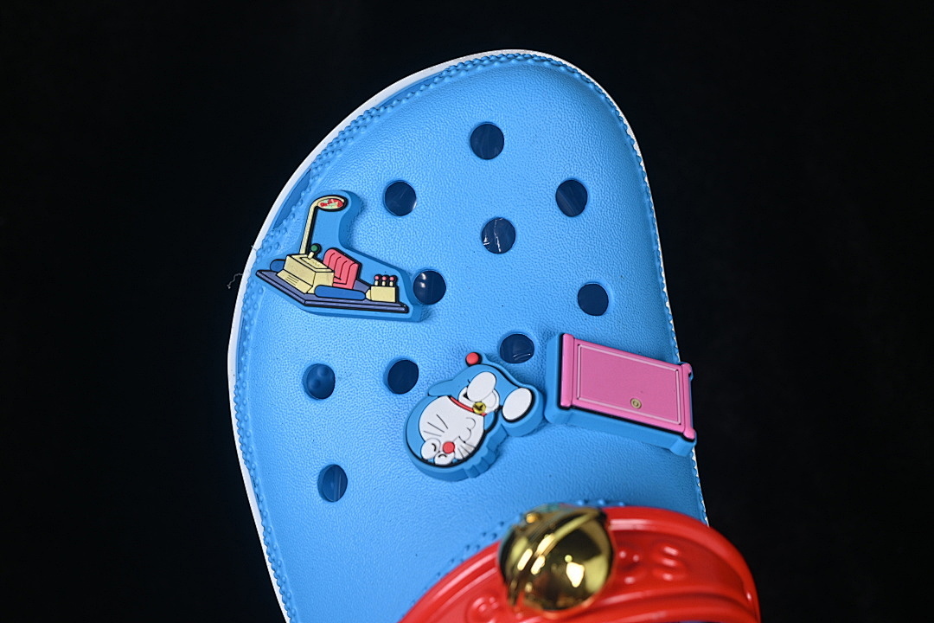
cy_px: 312
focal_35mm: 75
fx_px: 1946
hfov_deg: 27.0
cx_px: 467
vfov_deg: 18.2
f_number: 7.1
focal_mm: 50
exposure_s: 1/80
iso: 160
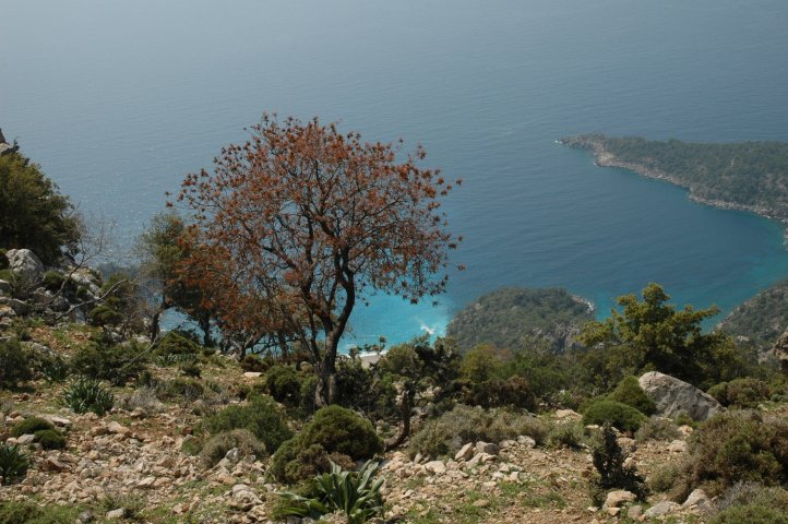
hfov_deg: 48.0
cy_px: 262
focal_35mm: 40
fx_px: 886
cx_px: 394
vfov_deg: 33.0
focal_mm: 27
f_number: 13
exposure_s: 1/250
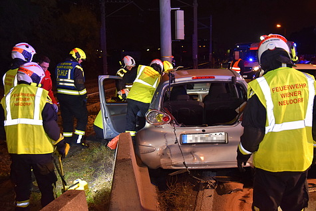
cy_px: 106
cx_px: 158
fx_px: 316
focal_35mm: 36
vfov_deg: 36.9
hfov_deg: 53.1
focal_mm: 24
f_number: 3.5
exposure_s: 1/60
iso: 1100
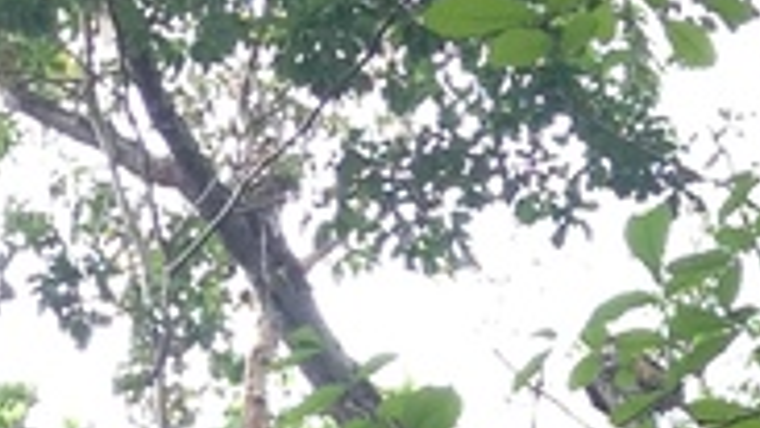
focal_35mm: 250
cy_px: 1583
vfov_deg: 4.5
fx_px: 5039
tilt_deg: +26.5
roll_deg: +1.4
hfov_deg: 8.6
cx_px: 104
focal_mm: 4.28
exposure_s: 1/120
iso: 50
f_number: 2.4
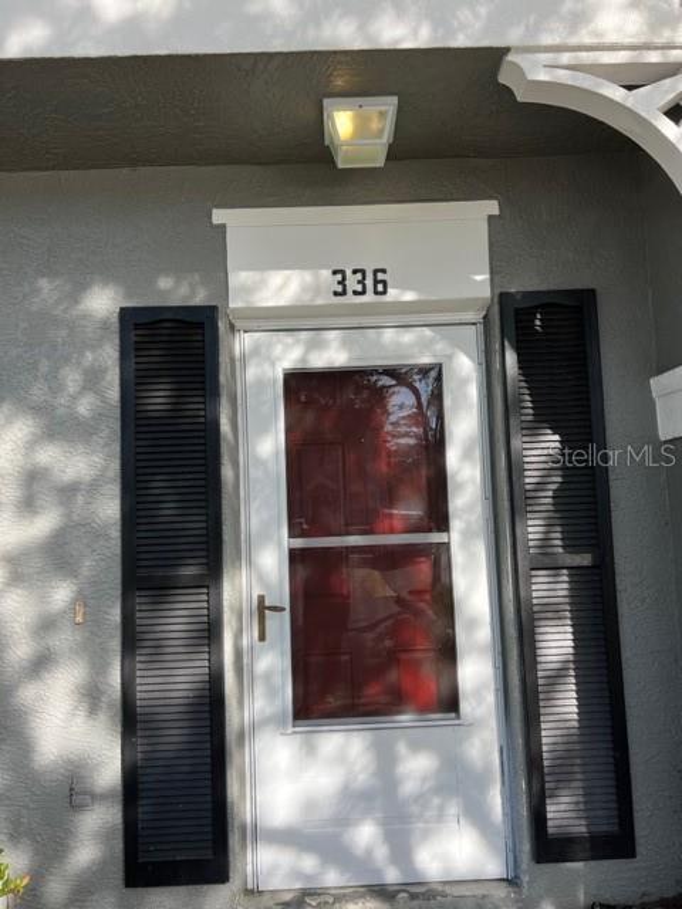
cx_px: 341
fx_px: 683
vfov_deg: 67.3
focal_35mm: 26
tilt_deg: +4.1
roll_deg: +3.1
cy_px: 454
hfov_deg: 53.1
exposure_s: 1/696
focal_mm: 5.7
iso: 50
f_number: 1.5
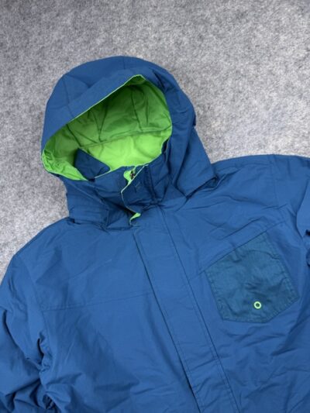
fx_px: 286
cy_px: 206
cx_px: 155
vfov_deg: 71.6
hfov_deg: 56.8
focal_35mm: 24
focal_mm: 6.76
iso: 50
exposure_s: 1/121
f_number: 1.78
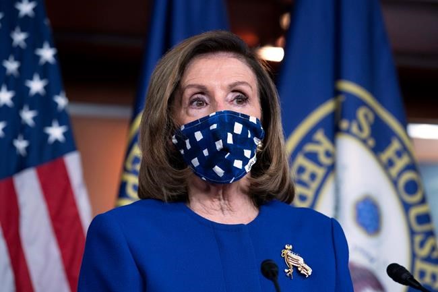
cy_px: 146
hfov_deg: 11.3
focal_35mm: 182
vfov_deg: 7.5
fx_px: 2214
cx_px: 219
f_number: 5.6
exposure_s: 1/400
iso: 4000
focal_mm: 182
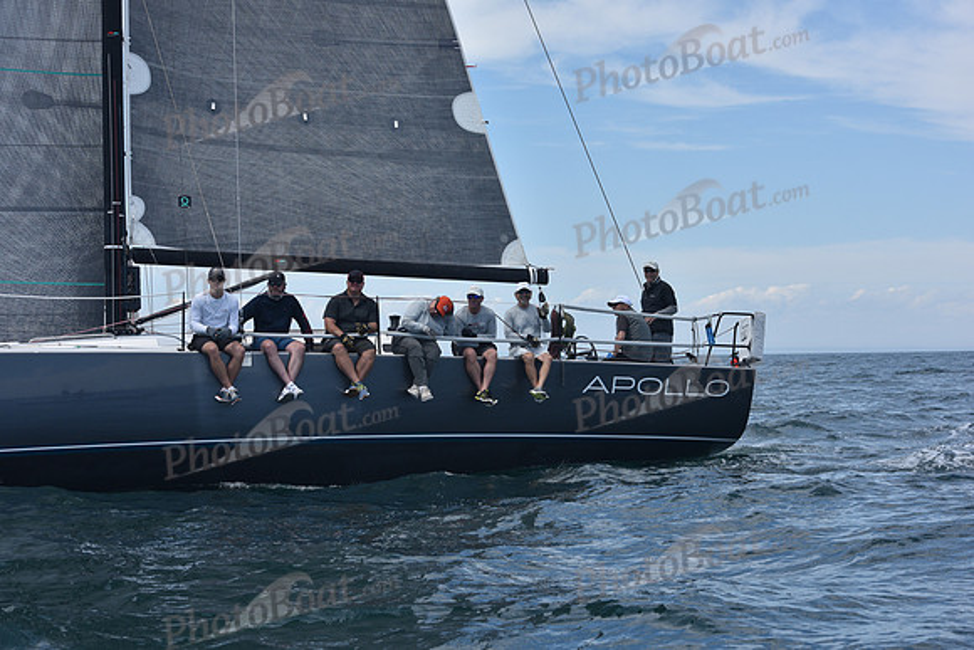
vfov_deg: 19.5
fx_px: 1894
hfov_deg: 28.8
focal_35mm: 70
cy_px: 325
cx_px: 487
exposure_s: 1/800
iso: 250
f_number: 8
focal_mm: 70
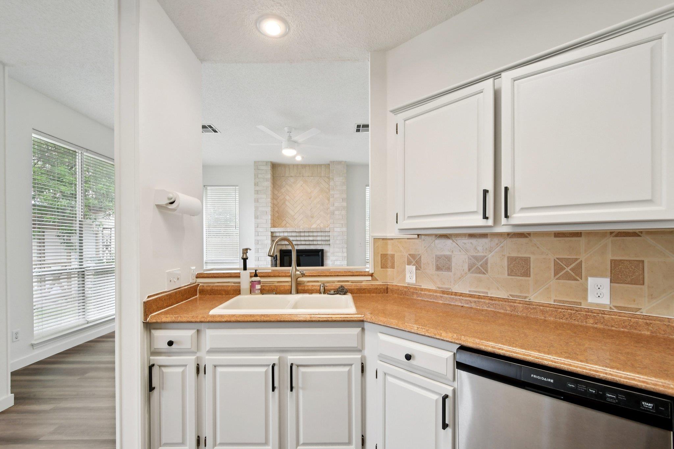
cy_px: 224
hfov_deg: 100.4
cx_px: 337
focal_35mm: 15
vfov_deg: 77.3
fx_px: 281
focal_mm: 10
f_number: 8
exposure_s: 1/50
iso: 400
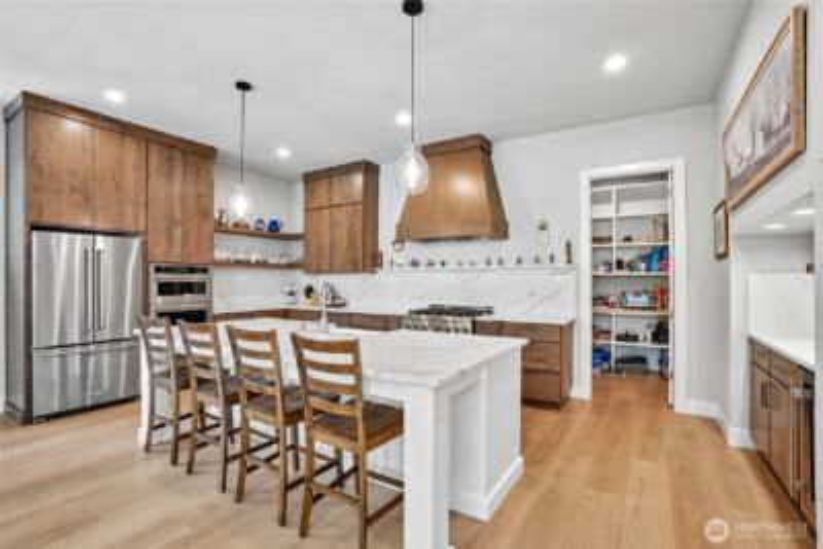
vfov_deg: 73.8
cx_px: 412
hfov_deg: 96.7
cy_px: 274
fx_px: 366
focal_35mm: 16
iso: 400
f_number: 8
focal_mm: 16
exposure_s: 1/13
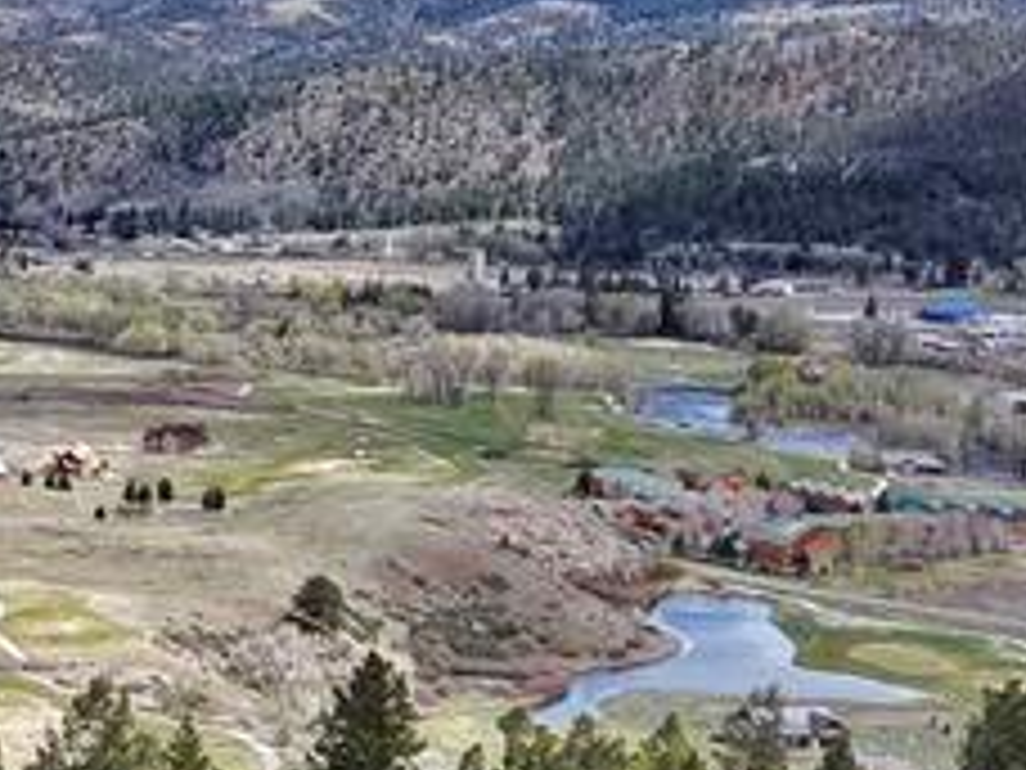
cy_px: 693
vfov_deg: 13.6
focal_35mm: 108
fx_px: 3201
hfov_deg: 15.9
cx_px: -734
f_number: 1.8
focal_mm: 8.67
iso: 250
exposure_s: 1/4000
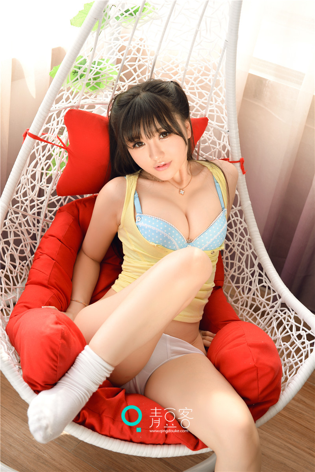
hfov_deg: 27.0
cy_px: 236
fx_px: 657
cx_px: 158
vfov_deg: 39.6
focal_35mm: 50
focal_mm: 50
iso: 200
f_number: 5
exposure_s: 1/100
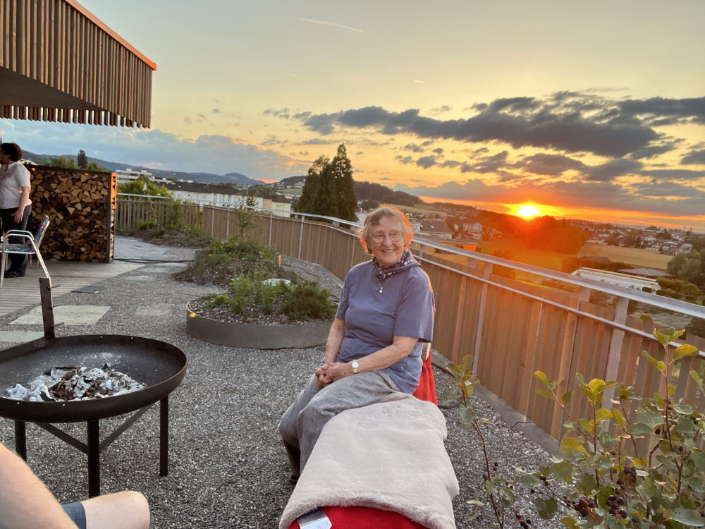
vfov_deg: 58.9
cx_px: 352
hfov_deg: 73.9
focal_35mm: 23
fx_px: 468
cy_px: 264
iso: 80
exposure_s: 1/121
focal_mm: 2.71
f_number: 2.2
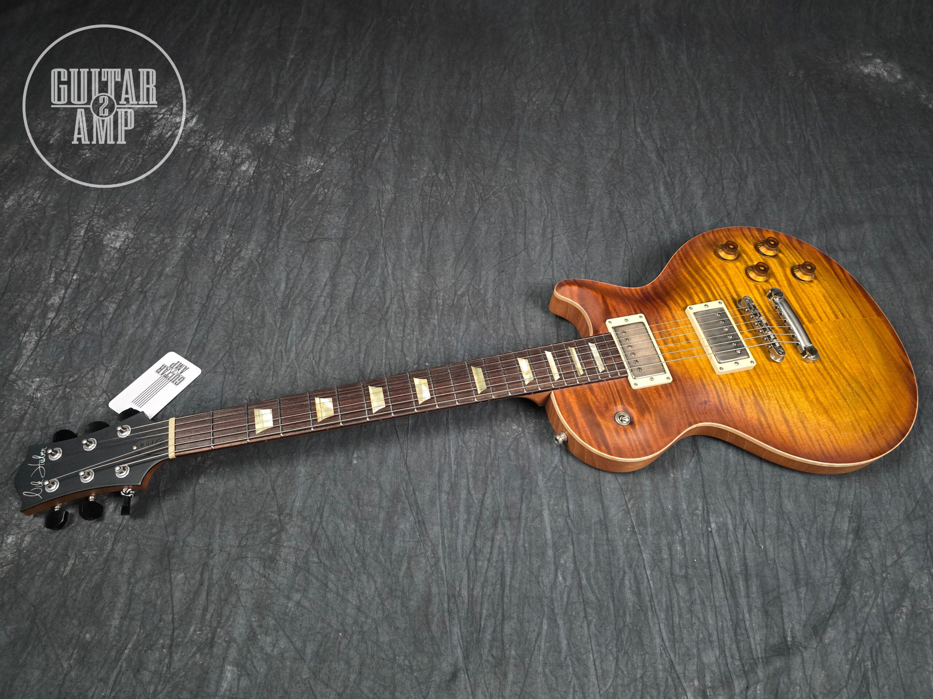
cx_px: 466
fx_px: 620
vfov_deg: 58.9
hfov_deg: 73.9
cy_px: 350
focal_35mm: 23
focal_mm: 6.3
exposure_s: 1/100
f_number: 1.7
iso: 800
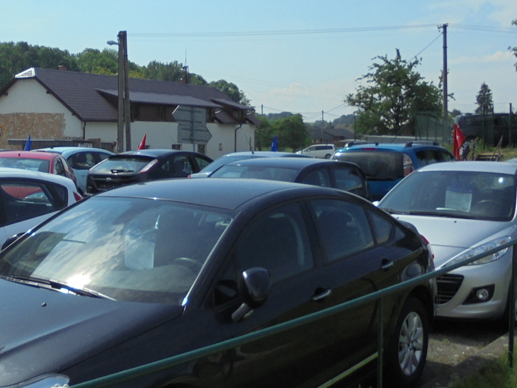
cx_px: 107
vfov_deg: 27.3
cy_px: 122
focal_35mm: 53
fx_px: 792
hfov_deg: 35.1
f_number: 11.5
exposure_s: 1/160
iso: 100
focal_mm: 4.6
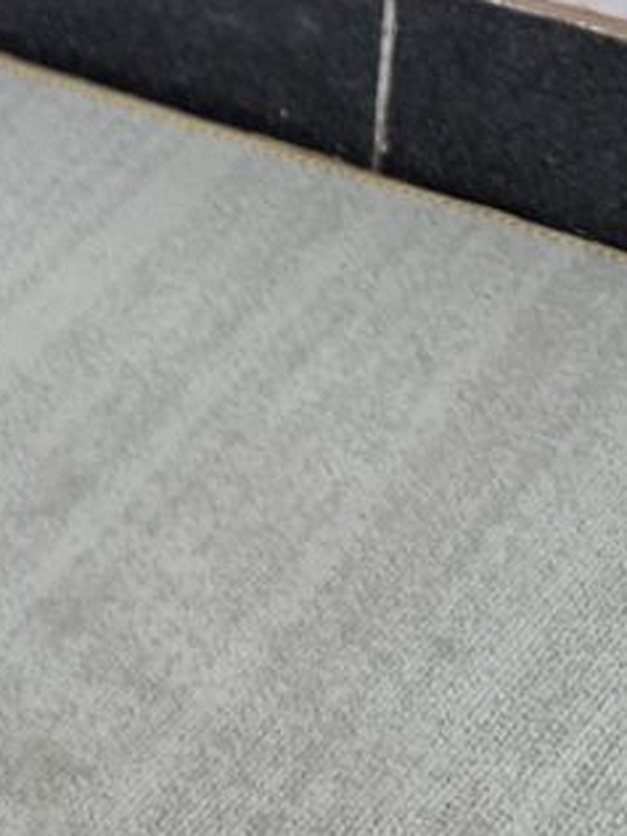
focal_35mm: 135
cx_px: -481
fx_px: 3260
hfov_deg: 10.4
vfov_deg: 13.5
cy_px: -522
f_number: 1.8
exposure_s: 1/100
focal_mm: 7
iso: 320
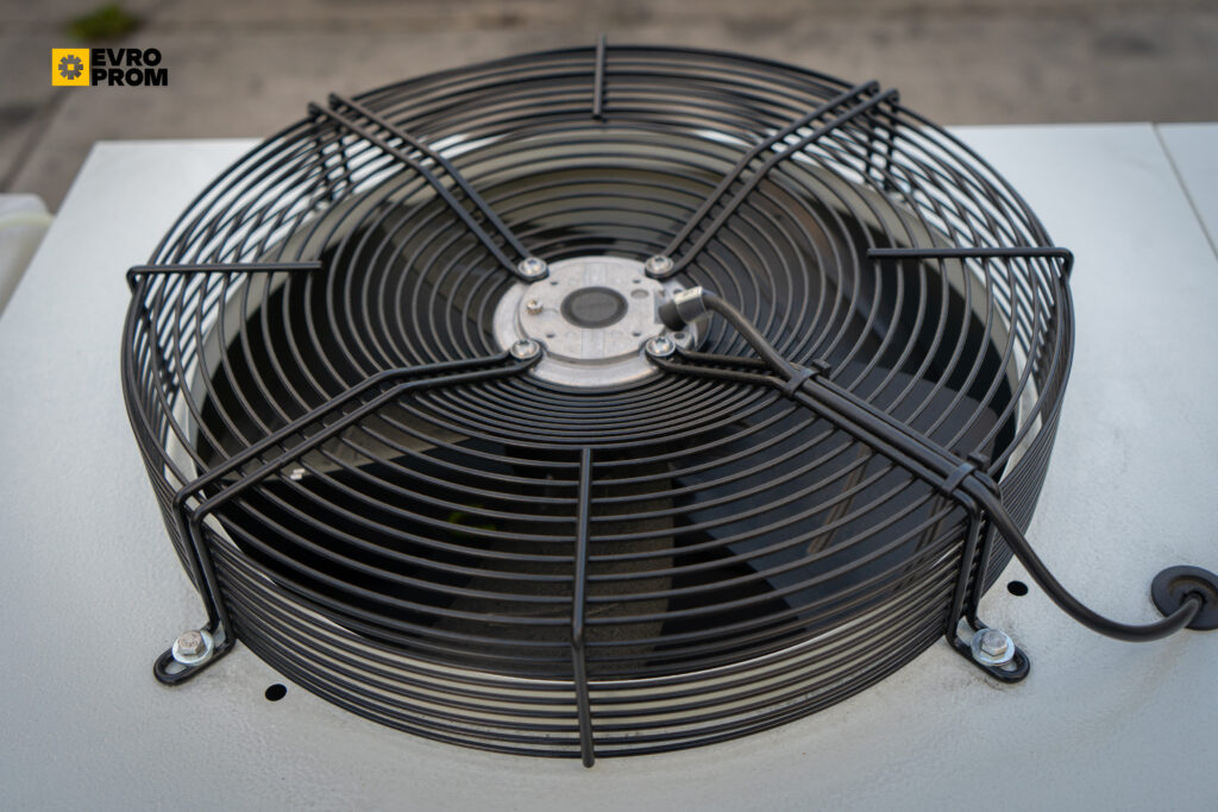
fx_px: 1353
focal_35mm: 40
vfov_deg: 33.4
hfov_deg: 48.5
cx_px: 609
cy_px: 406
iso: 250
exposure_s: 1/320
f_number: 4
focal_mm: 40
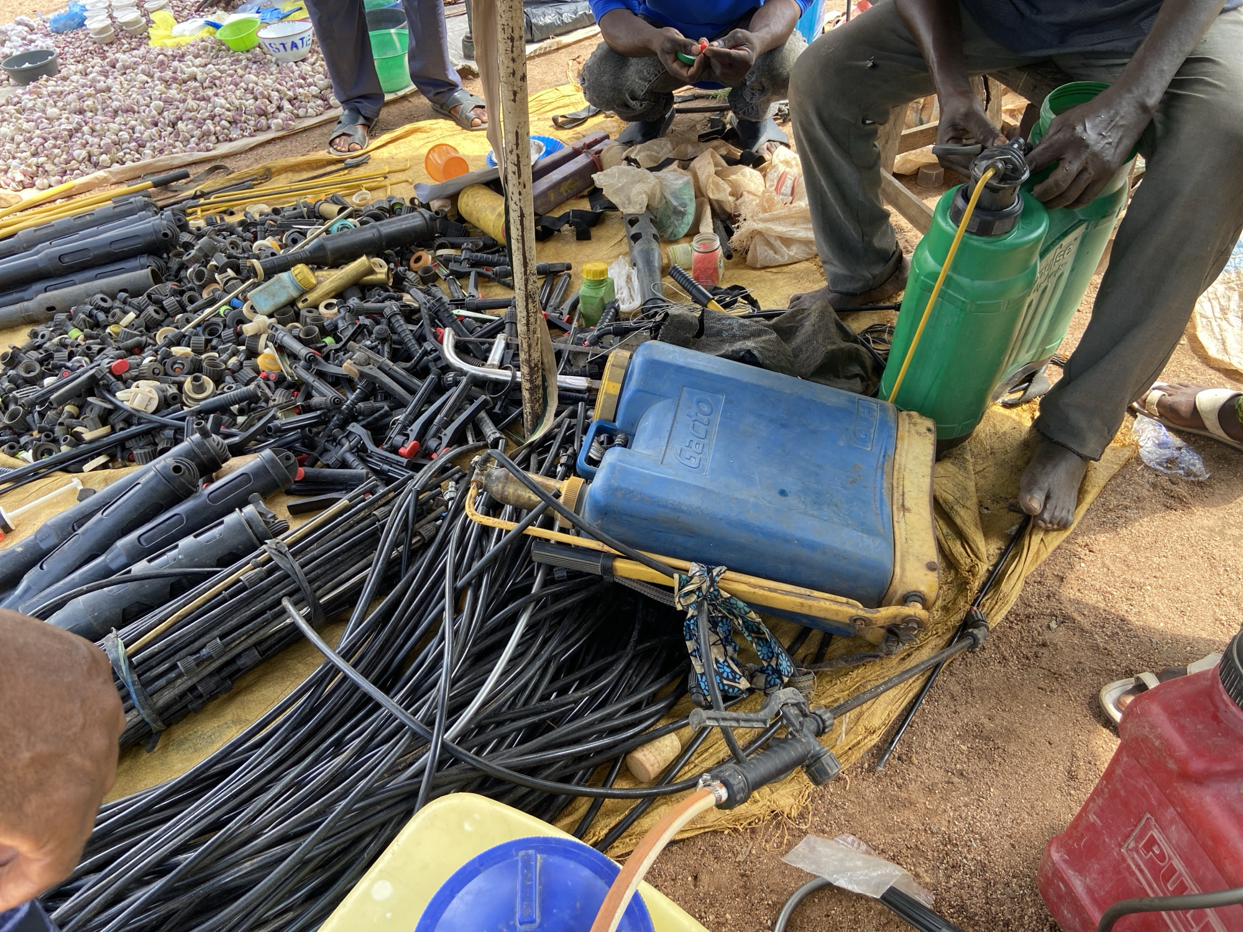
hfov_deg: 67.3
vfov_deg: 53.1
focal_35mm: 26
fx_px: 934
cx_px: 622
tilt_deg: -46.2
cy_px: 466
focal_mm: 4.25
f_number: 1.8
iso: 32
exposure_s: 1/179
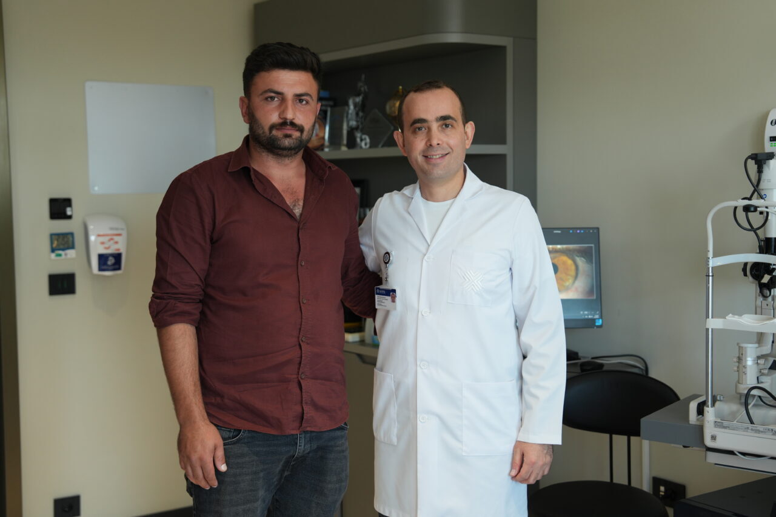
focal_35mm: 50
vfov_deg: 27.0
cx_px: 388
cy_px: 258
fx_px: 1078
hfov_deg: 39.6
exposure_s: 1/125
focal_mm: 50
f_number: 2.8
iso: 400
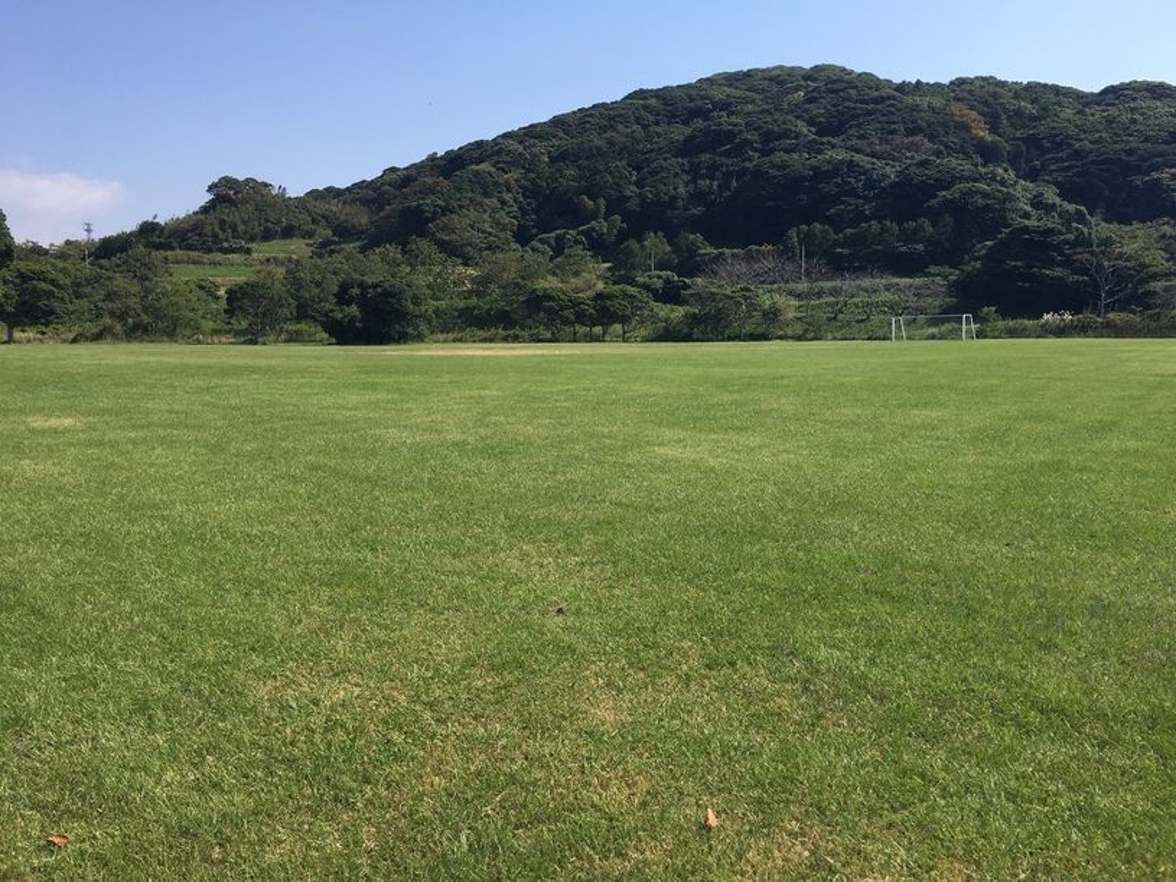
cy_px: 441
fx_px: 985
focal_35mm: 29
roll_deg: +0.1
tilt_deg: -5.2
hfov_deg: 61.7
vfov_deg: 48.2
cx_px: 588
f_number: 2.2
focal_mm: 4.15
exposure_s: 1/1425
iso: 25
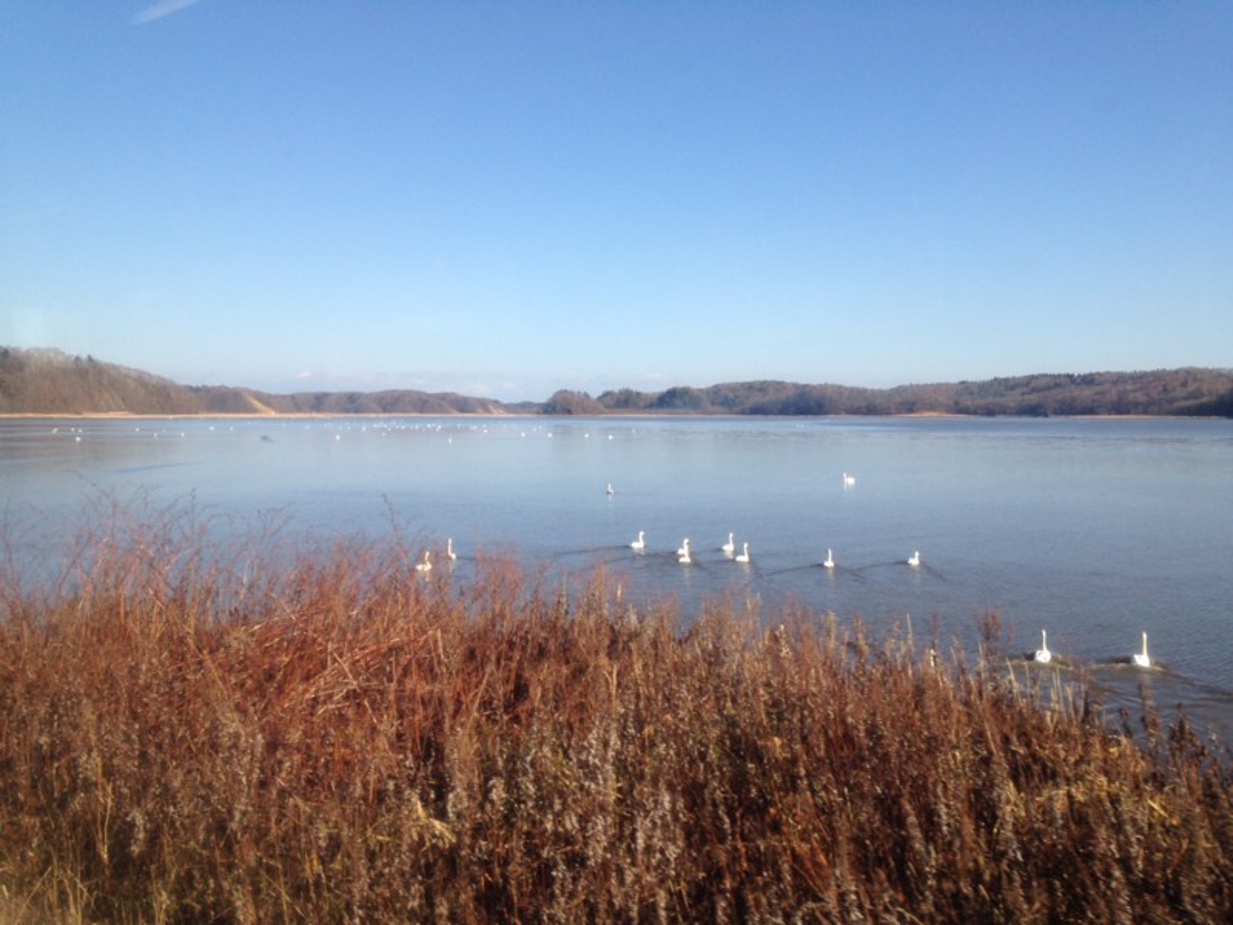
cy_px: 462
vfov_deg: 42.9
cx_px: 616
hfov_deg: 55.4
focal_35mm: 33
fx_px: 1175
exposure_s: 1/1290
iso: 50
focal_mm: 4.12
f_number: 2.4
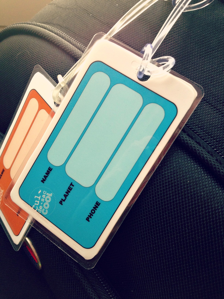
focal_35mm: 35
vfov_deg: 52.6
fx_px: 302
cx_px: 112
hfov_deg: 40.7
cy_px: 150
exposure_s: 1/20
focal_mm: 4.28
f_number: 2.4
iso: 100
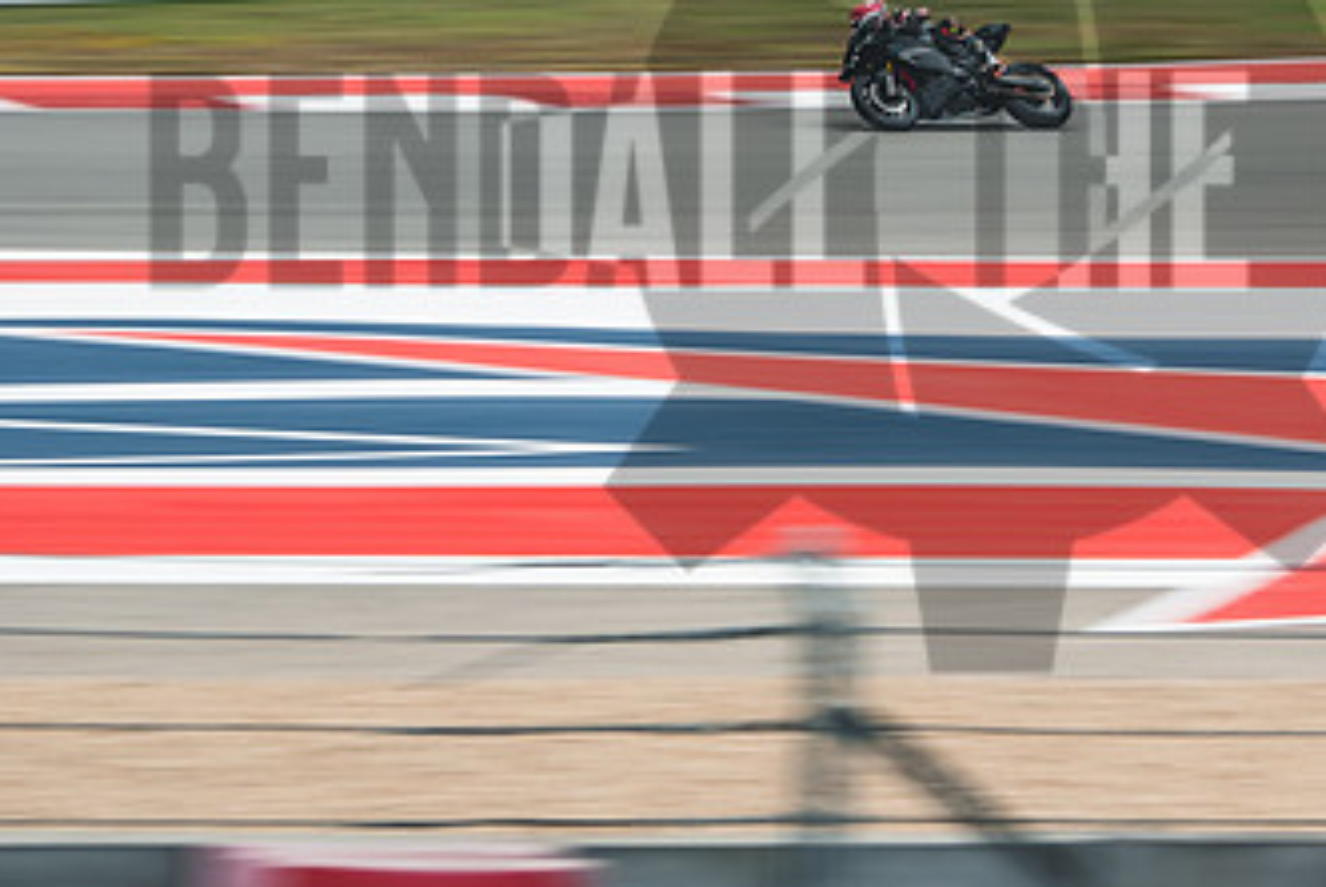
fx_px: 19317
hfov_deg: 3.9
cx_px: 991
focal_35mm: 524
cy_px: 186
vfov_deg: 2.6
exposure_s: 1/50
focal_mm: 200
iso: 160
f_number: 4.5
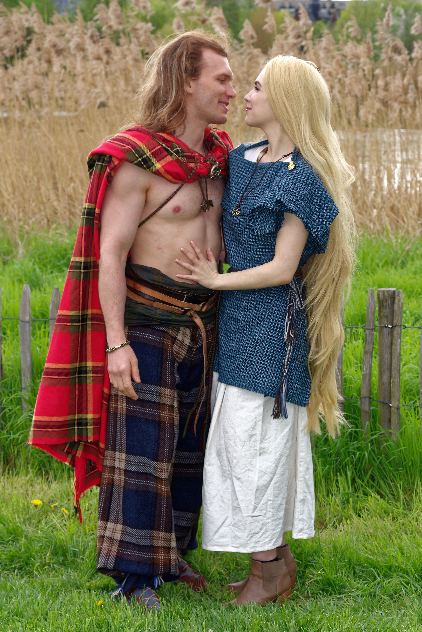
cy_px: 316
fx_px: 1319
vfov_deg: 27.0
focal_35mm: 75
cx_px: 211
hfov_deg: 18.2
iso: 100
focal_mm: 50
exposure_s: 1/100
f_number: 5.6
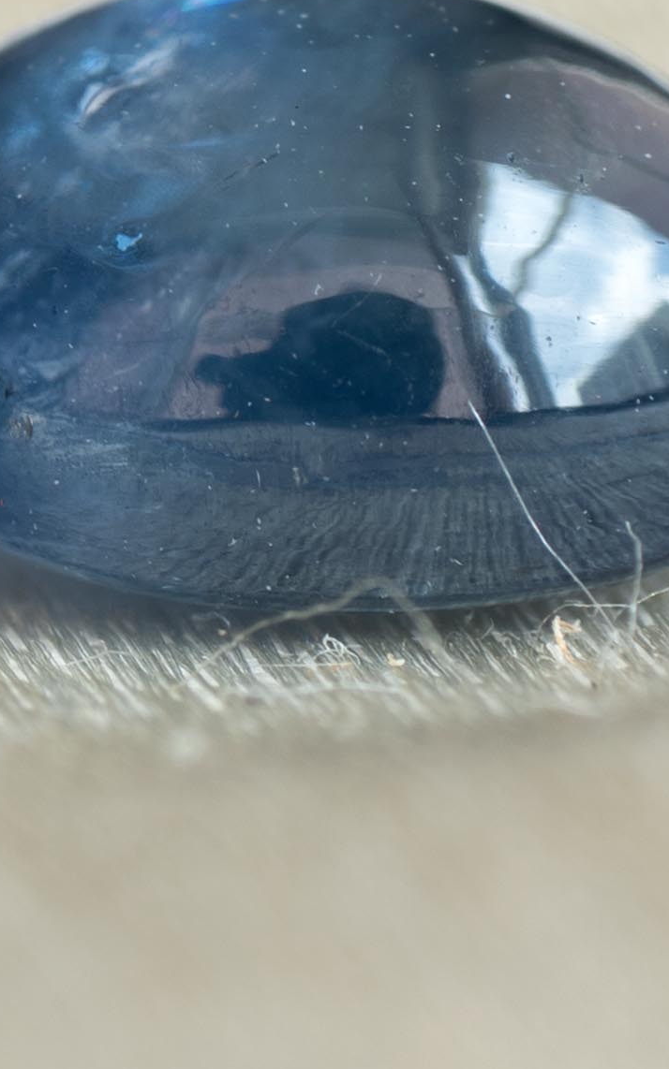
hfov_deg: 2.7
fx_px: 14057
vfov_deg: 4.4
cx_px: -507
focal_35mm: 482
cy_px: 11
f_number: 8
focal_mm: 90
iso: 100
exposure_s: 1/8
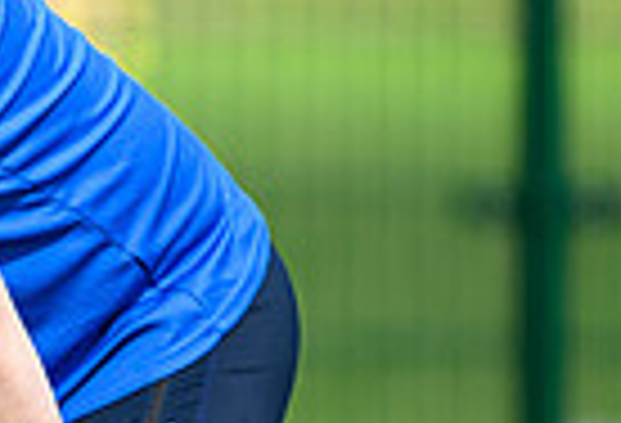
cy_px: 235
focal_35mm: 1985
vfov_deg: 0.7
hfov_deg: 1.0
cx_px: -398
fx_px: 34469
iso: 250
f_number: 3.2
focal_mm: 400
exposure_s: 1/2500
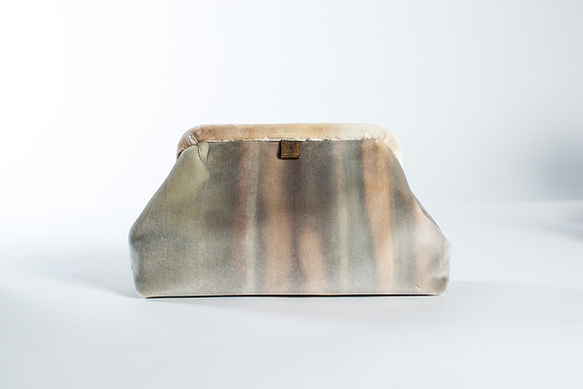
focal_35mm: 50
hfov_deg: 39.6
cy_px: 194
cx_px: 292
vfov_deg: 27.0
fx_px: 810
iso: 200
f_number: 6.3
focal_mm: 50
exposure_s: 1/200
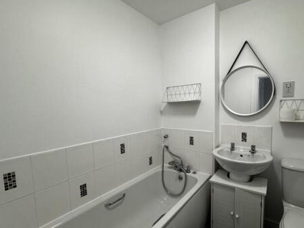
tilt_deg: -6.0
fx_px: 158
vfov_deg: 71.6
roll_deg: +1.2
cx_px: 175
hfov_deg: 87.1
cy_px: 120
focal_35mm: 18
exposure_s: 1/100
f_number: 2.2
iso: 160
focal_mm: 2.22
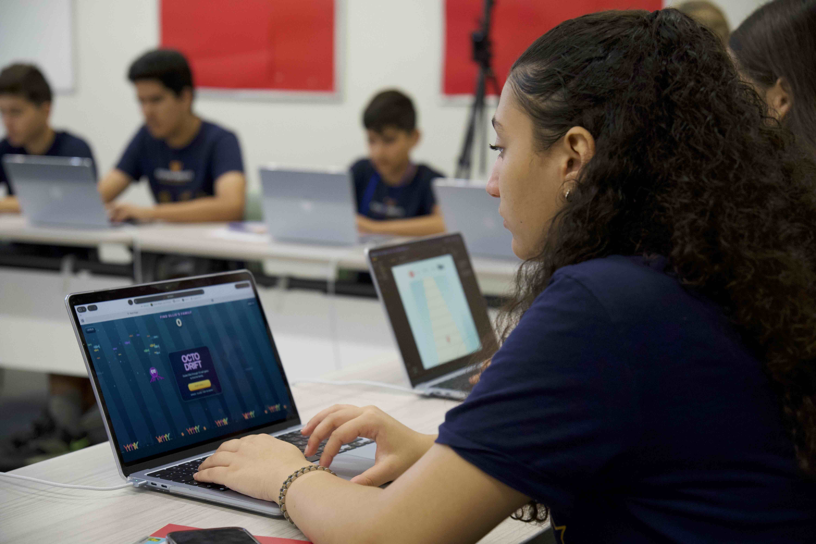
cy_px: 272
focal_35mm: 64
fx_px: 1462
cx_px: 408
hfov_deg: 31.2
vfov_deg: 21.1
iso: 1250
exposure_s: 1/125
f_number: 2.8
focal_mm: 43
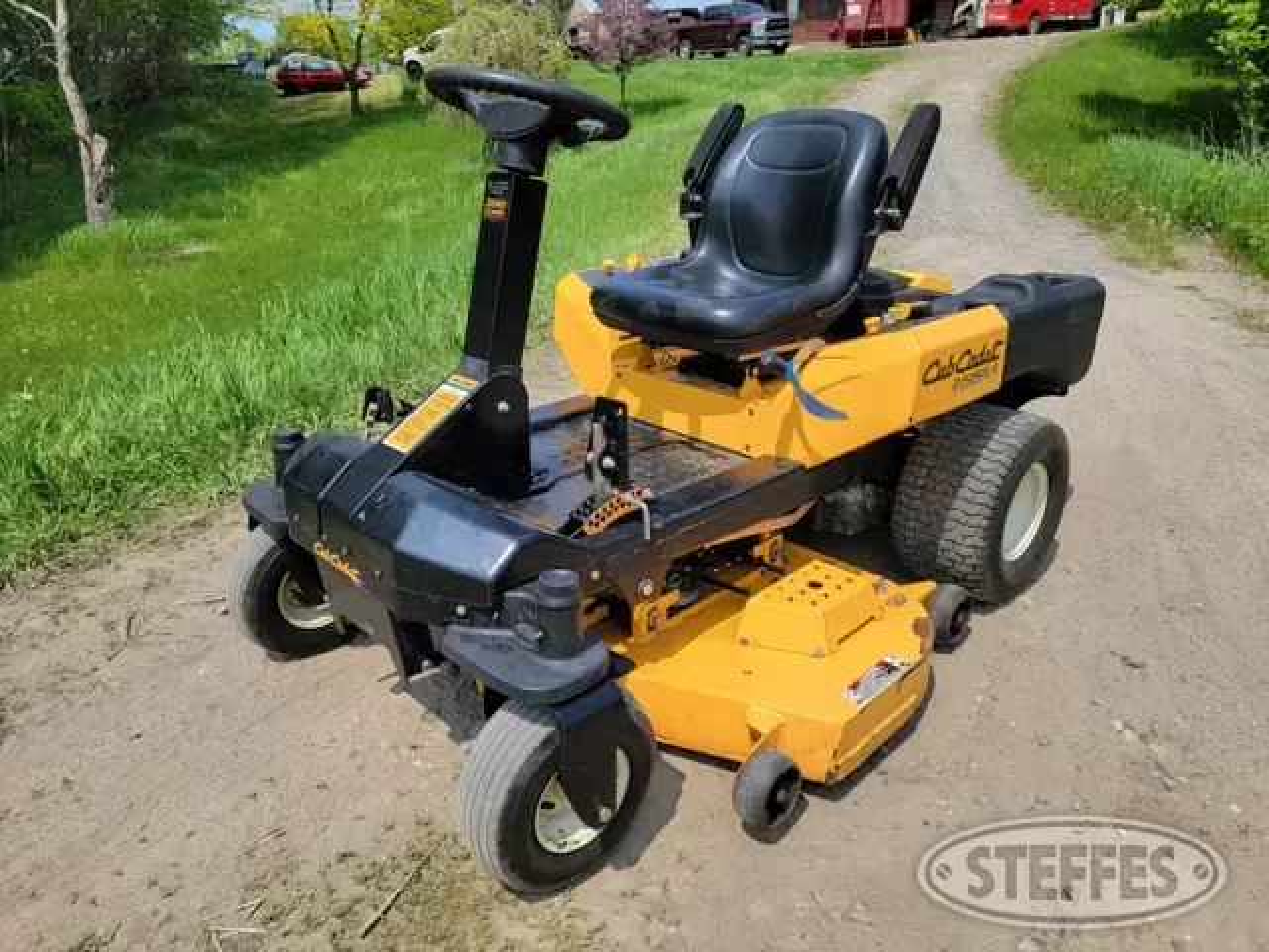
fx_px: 880
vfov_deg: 56.8
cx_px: 634
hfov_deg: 71.6
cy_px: 476
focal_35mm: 24
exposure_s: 1/895
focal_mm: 6.7
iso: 16
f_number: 1.8
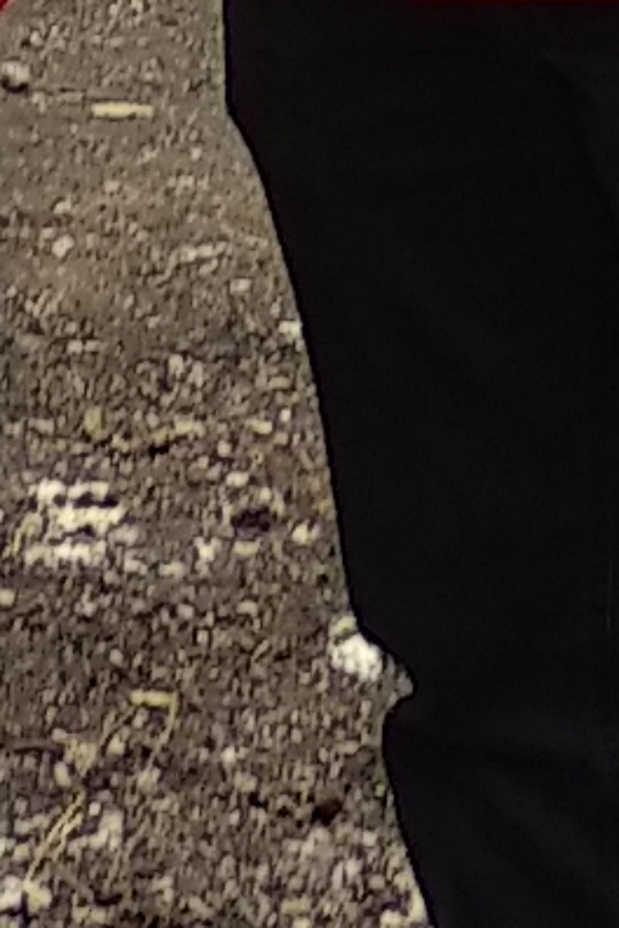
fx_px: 7041
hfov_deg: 5.0
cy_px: -363
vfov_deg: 7.4
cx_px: -188
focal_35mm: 273
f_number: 2.2
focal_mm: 3.81
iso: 125
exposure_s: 1/131
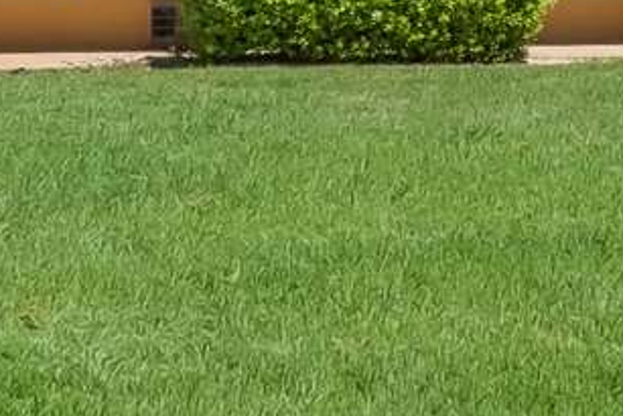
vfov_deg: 14.7
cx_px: 1151
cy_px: -175
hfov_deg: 18.0
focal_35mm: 88
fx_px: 1524
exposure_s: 1/30
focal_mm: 18
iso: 64
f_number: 11
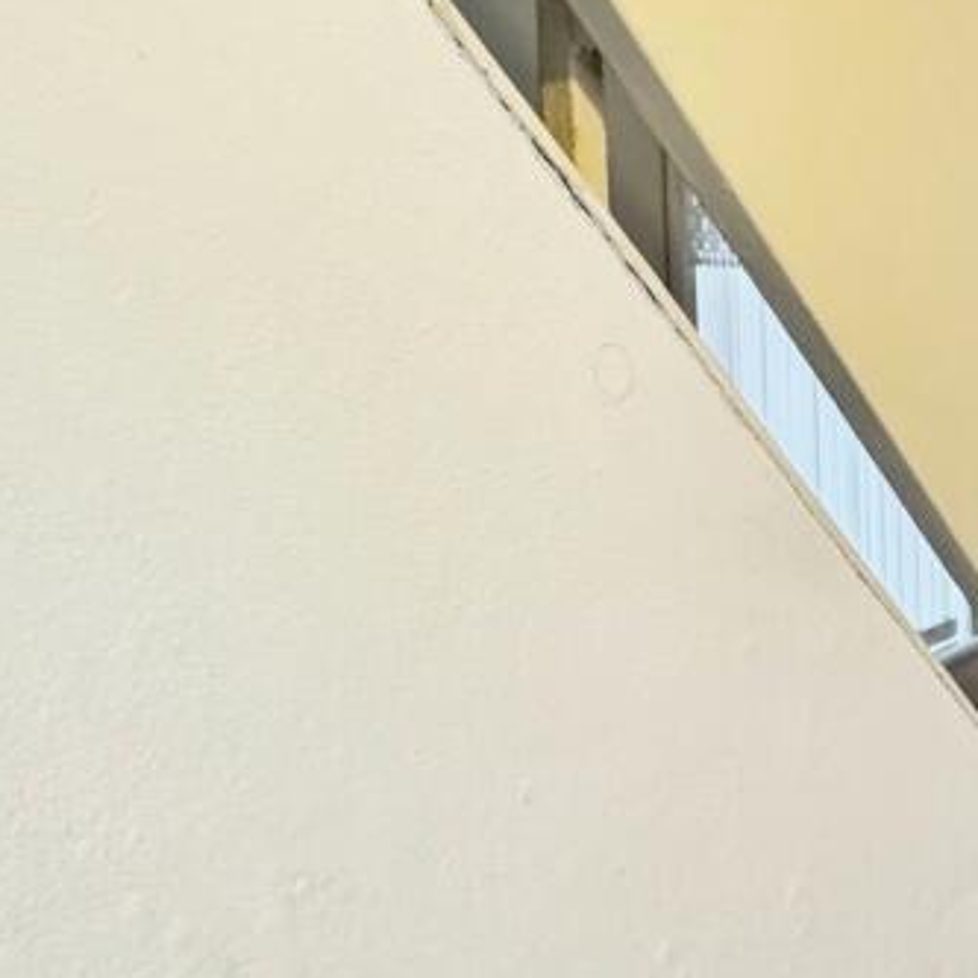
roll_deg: +2.4
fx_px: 1215
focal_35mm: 38
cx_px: 1354
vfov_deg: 43.4
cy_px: 629
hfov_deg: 30.9
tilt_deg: -4.2
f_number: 2.2
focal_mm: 2.22
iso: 320
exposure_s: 1/99
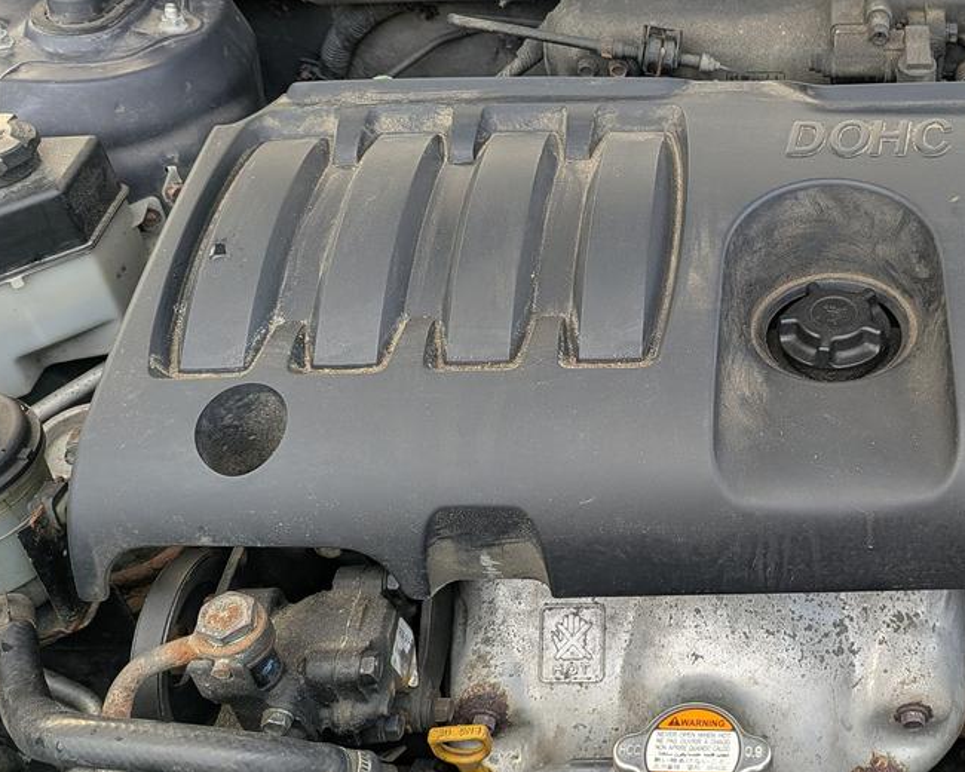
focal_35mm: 46
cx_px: 811
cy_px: 273
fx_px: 1314
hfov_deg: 38.4
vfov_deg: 32.5
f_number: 1.85
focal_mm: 6.81
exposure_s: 1/98.2
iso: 53
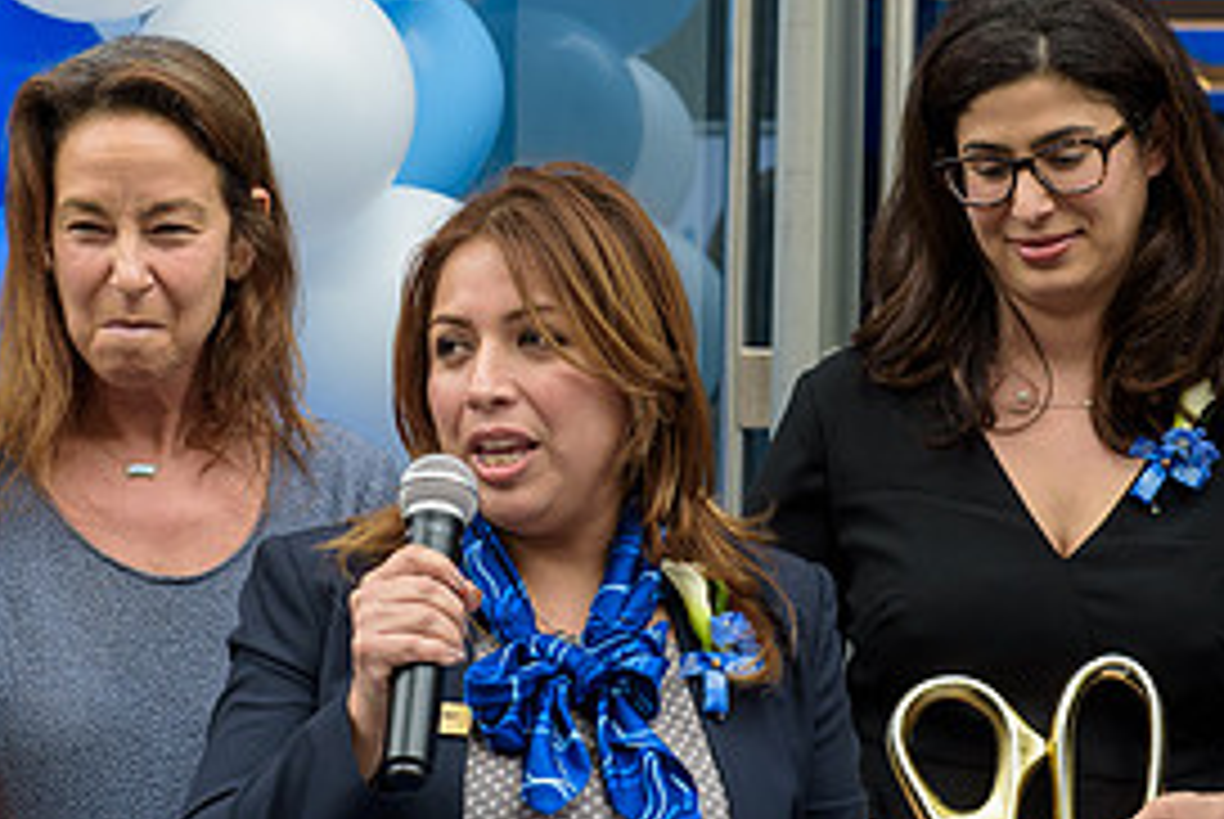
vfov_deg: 9.2
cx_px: 572
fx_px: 5071
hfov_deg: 13.8
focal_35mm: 149
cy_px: 529
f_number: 5
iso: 200
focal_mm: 70
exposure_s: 1/250
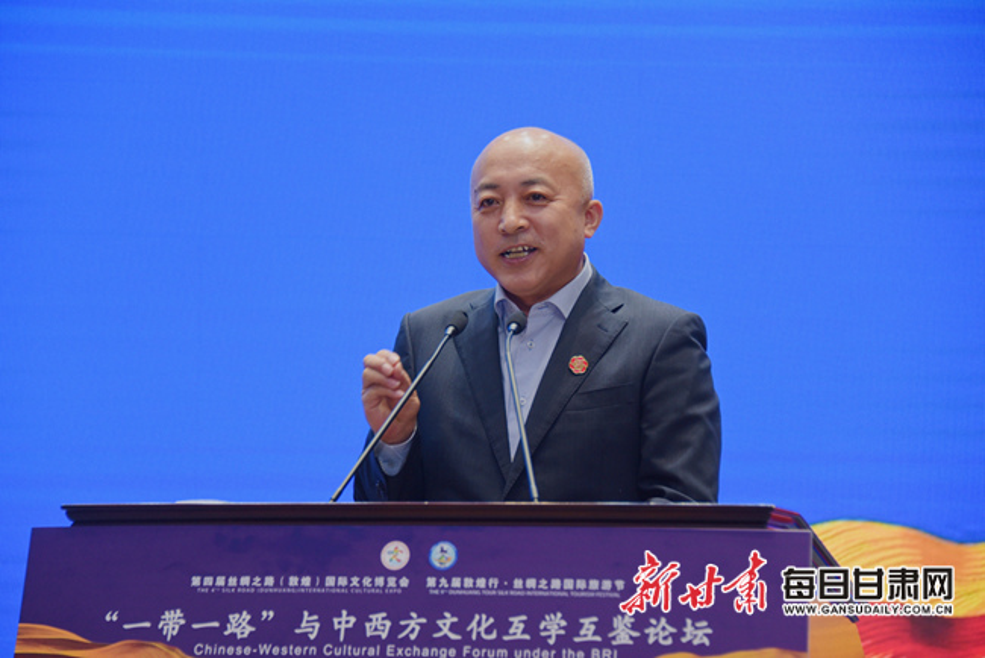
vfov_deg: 10.2
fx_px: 3695
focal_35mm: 135
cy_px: 329
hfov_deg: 15.2
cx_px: 492
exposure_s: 1/200
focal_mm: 135
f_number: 5.6
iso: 800
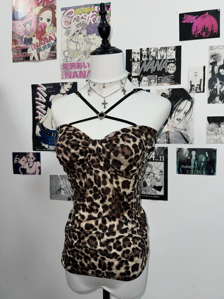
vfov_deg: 71.6
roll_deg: -0.1
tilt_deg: -3.7
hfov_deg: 56.8
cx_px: 112
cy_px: 150
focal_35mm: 24
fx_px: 207
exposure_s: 1/67
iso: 50
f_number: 1.78
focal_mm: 6.76
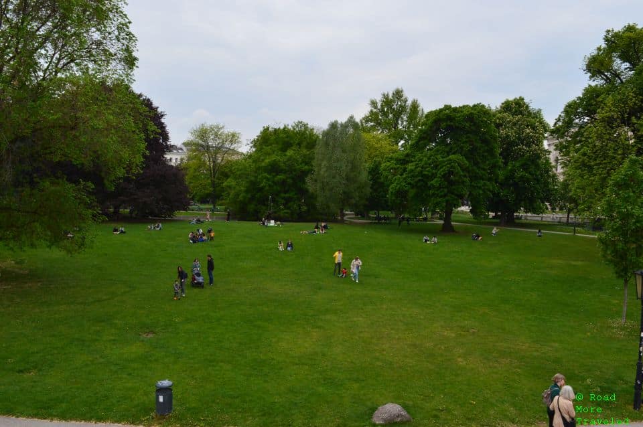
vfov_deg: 47.8
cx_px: 322
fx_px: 482
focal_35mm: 27
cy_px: 214
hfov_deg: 67.4
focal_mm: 18
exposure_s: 1/400
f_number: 11
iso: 400
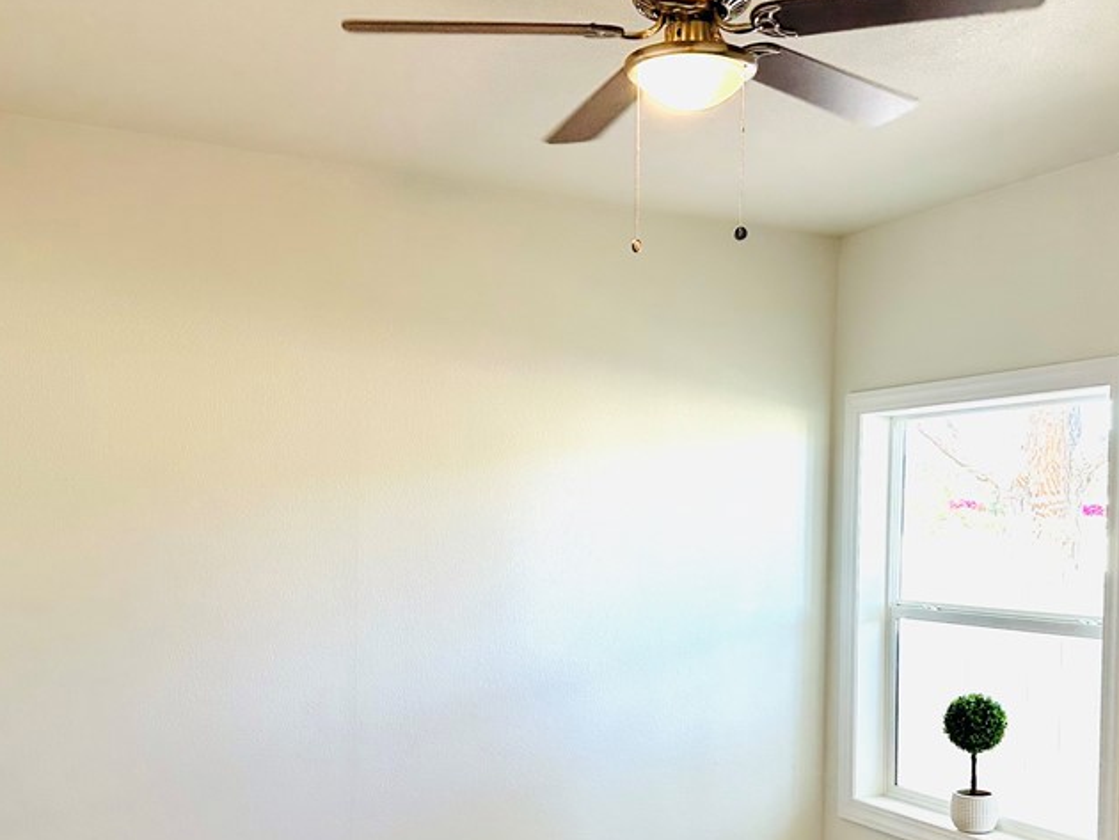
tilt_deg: -0.6
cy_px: 574
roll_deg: -0.9
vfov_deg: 36.4
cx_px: 620
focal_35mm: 39
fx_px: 1261
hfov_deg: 47.8
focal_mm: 6.86
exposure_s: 1/120
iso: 200
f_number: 1.78
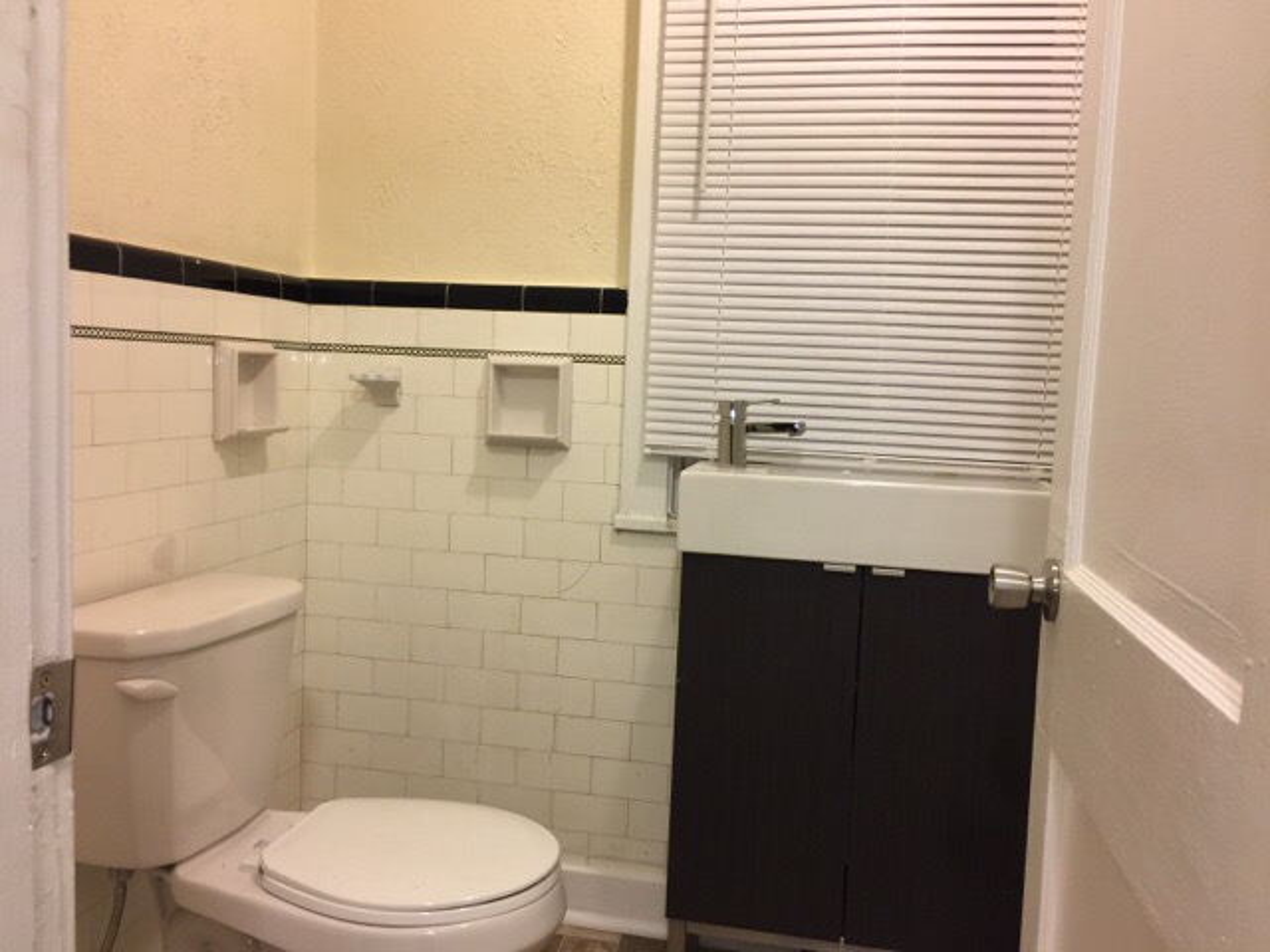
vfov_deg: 48.2
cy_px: 476
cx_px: 635
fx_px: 1064
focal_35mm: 29
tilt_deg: -5.1
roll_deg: -2.2
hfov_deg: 61.7
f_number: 2.2
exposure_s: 1/15
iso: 64
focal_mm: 4.15
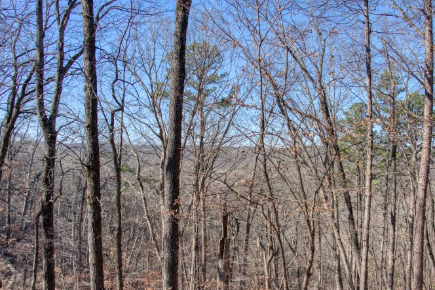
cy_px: 195
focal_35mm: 37
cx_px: 279
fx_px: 447
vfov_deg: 35.5
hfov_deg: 51.2
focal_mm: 24
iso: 125
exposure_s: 1/60
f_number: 4
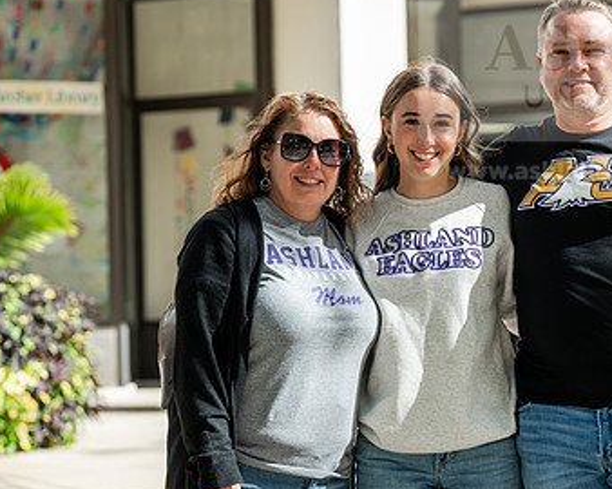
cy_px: 209
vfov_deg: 13.3
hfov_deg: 16.6
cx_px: 364
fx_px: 2100
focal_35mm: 116
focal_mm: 72
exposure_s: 1/640
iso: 125
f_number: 3.2
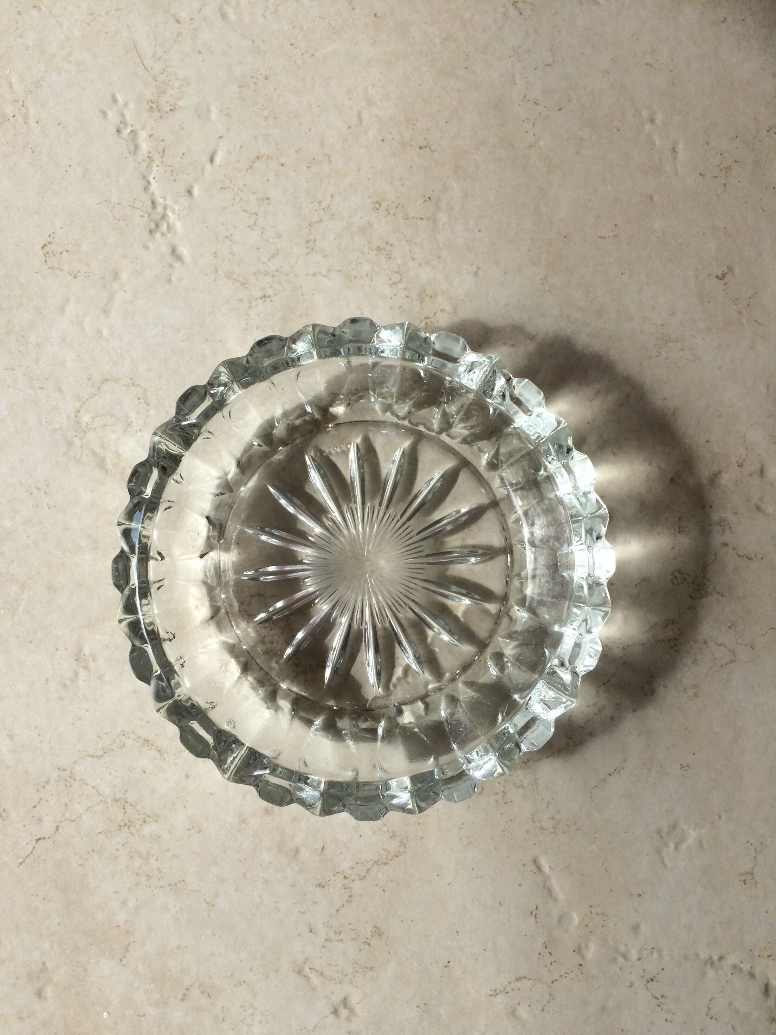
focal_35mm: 29
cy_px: 518
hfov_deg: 48.2
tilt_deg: -87.1
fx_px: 867
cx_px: 388
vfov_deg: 61.7
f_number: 2.2
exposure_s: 1/733
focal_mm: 4.15
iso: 32
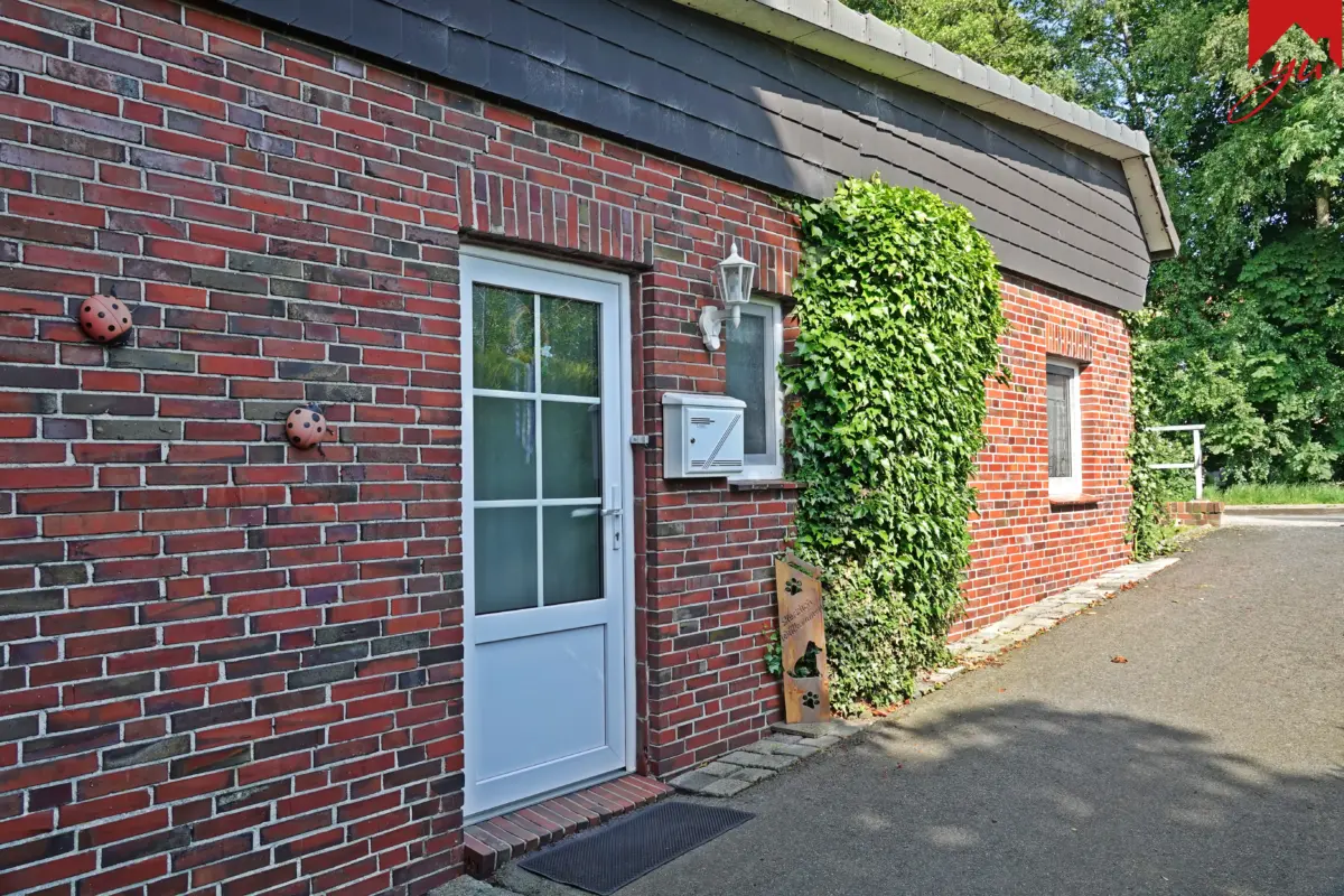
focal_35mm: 26
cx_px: 672
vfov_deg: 49.6
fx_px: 971
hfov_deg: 69.4
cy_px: 448
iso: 100
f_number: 3.5
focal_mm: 9.63
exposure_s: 1/250
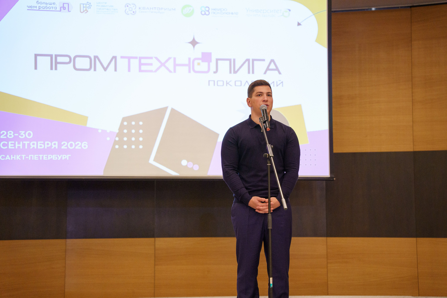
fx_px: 869
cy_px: 149
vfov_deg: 19.5
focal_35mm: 70
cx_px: 224
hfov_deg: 28.8
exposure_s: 1/160
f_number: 3.2
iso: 4000
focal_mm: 70
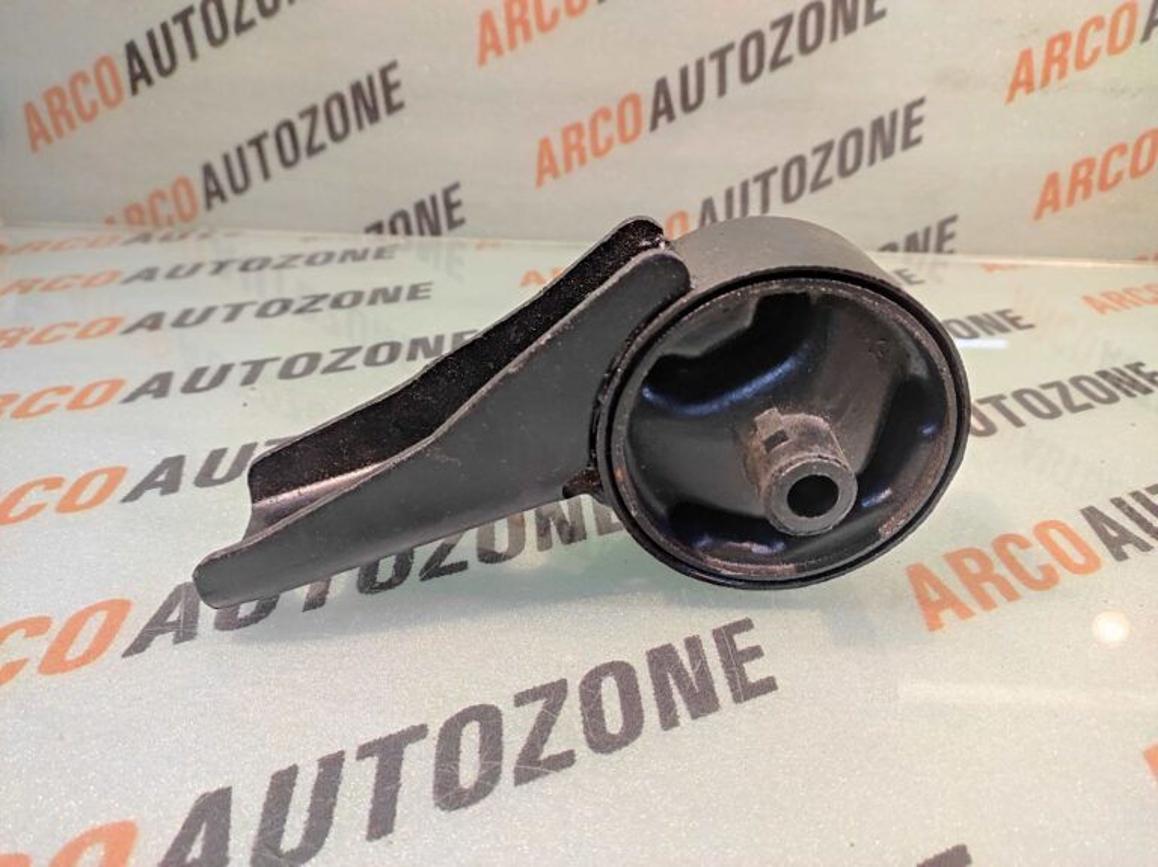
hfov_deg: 91.1
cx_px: 579
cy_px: 434
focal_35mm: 17
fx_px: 568
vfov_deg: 74.7
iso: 1482
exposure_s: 1/33
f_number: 1.79
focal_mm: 4.74
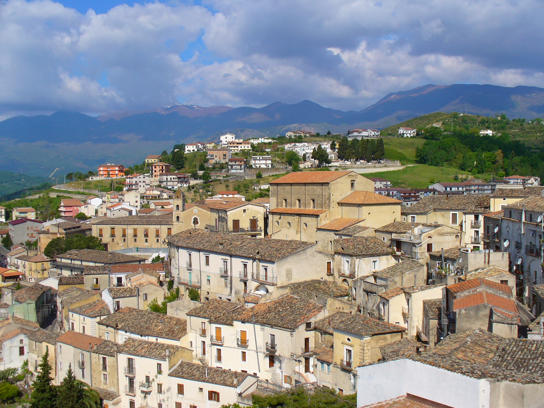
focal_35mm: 42
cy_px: 204
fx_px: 660
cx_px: 272
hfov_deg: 44.8
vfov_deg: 34.3
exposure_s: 1/400
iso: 64
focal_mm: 7
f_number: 5.8
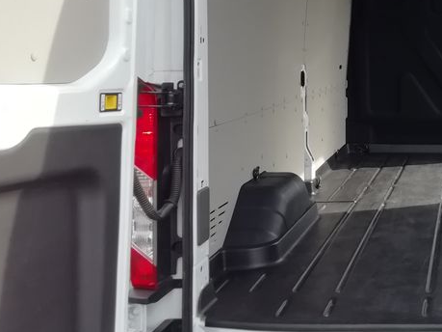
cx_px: 463
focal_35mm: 58
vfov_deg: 24.9
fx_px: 740
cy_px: 79
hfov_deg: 30.4
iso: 50
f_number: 2.2
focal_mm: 3.21
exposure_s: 1/240
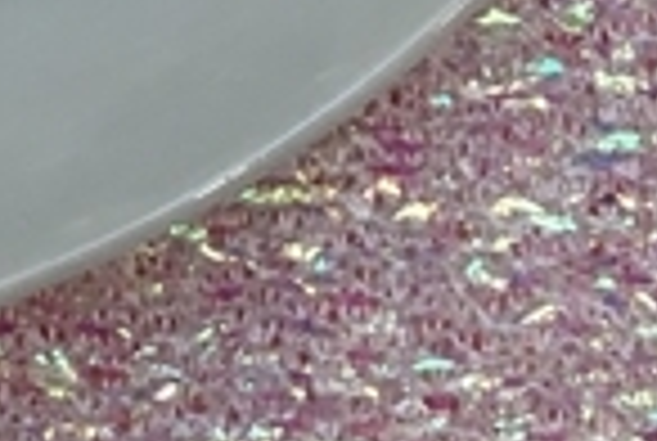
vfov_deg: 6.1
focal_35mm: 211
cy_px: -788
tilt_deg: -76.4
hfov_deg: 9.4
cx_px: -441
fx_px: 3859
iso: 25
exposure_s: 1/40
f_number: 2.2
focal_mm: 4.15
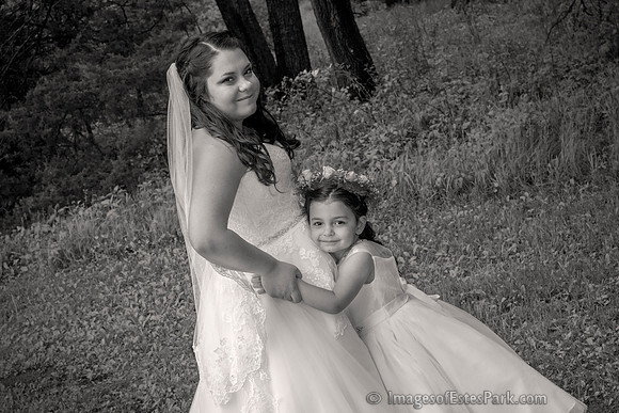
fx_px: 774
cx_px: 310
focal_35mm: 45
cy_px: 206
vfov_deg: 29.9
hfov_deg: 43.6
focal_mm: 45
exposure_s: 1/60
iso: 320
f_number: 9
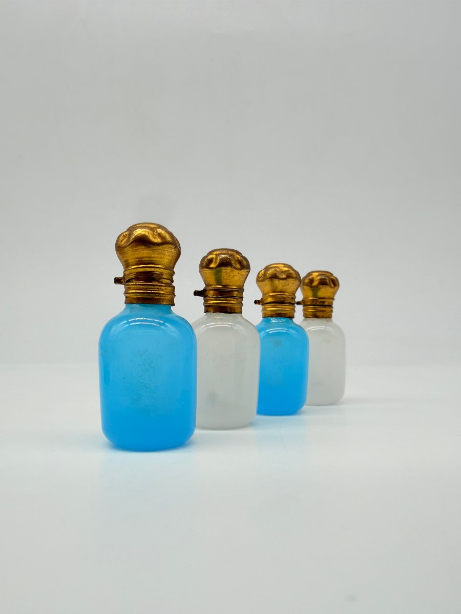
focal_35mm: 24
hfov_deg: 56.8
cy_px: 307
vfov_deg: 71.6
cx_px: 230
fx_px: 426
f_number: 2.2
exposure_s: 1/507
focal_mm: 2.22
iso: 40
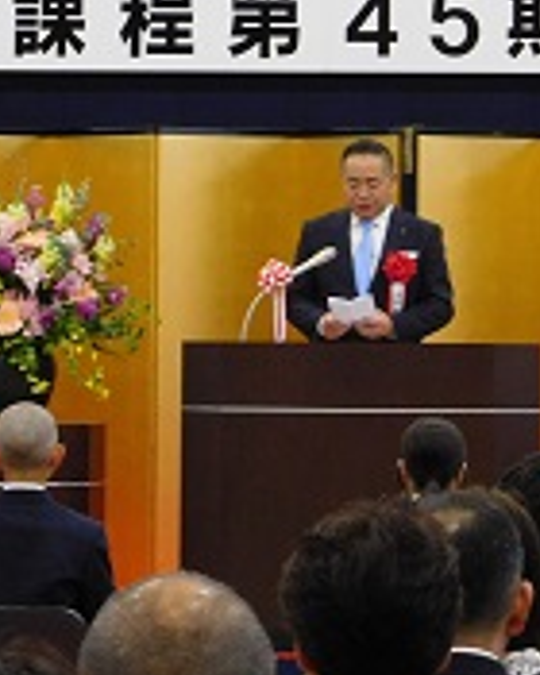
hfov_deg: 5.5
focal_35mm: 281
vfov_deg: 6.9
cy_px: 208
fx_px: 5614
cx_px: 417
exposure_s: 1/30
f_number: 5.1
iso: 720
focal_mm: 25
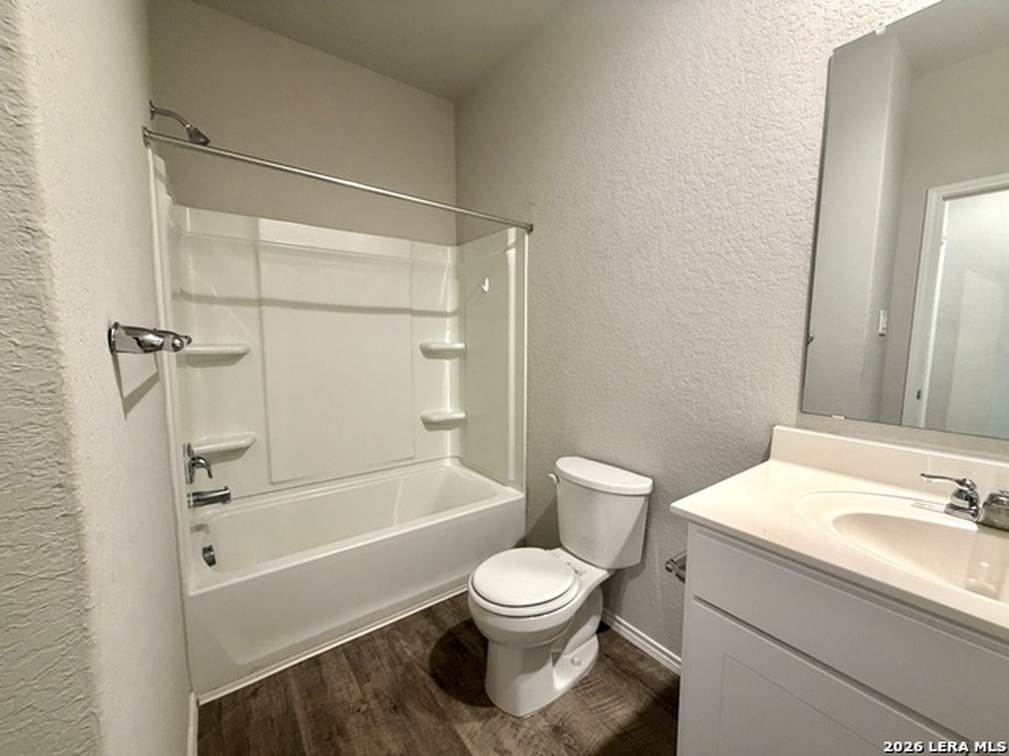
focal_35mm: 14
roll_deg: +0.4
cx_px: 504
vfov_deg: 85.7
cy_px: 378
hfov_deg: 102.1
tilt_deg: -6.1
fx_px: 408
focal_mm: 2.22
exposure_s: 1/60
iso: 320
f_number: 2.2
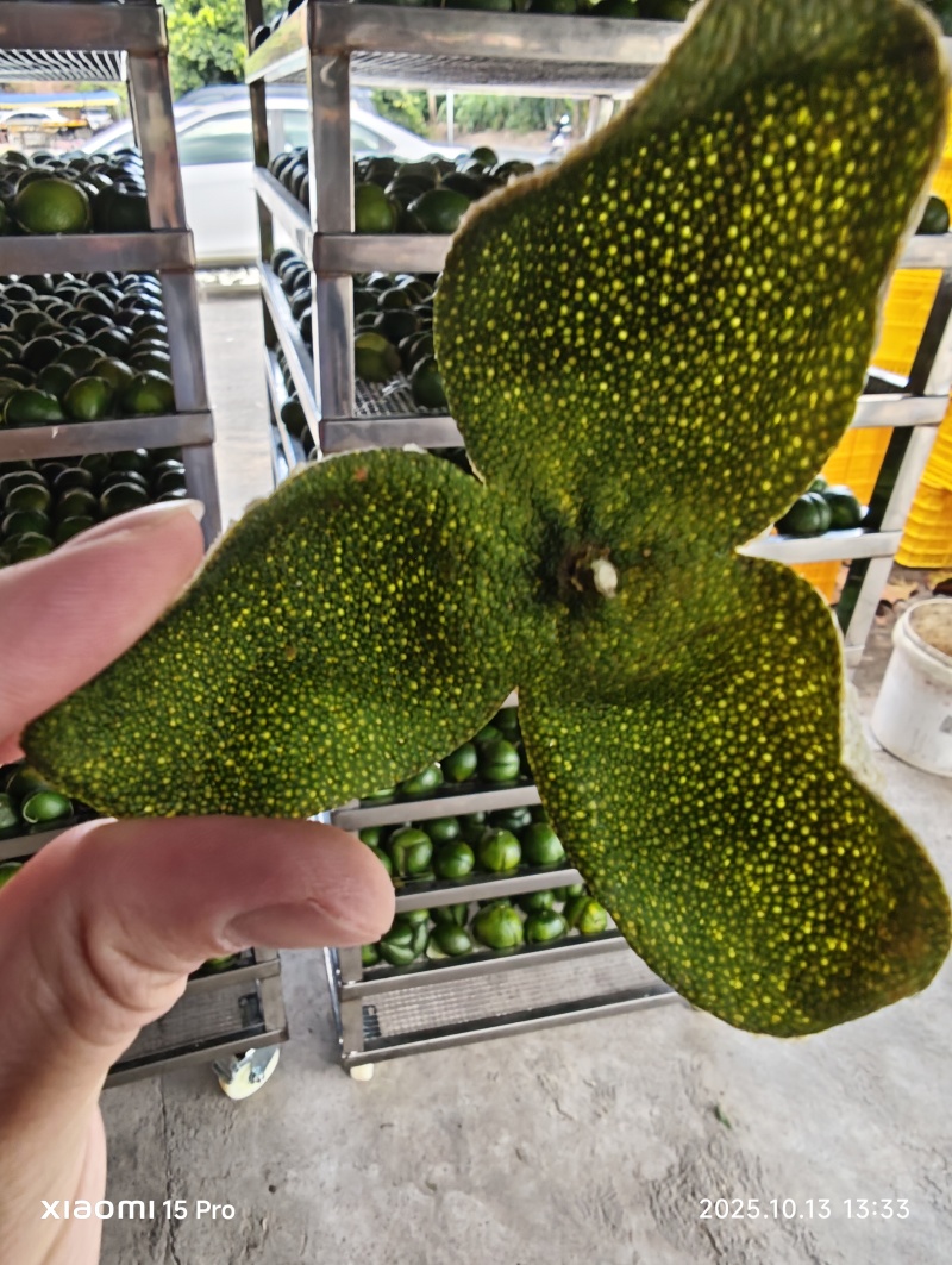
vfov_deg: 73.9
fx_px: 842
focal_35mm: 23
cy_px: 632
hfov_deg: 59.0
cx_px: 476
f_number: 2.2
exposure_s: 1/70.4
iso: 100
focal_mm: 2.16
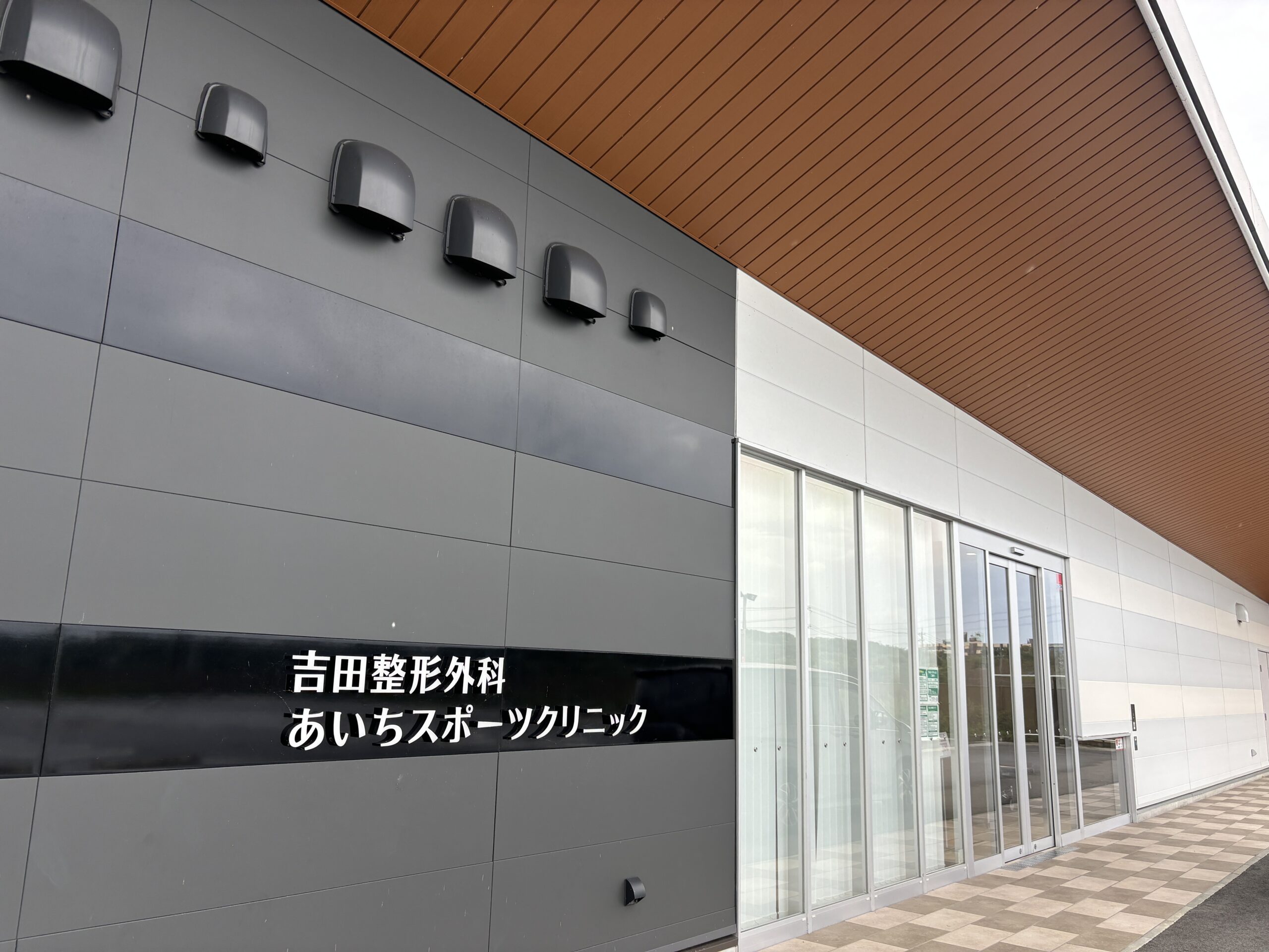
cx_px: 634
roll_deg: -1.0
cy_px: 476
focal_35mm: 26
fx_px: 953
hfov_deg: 67.3
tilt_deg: +12.7
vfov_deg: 53.1
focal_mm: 5.96
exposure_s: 1/151
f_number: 1.6
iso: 40
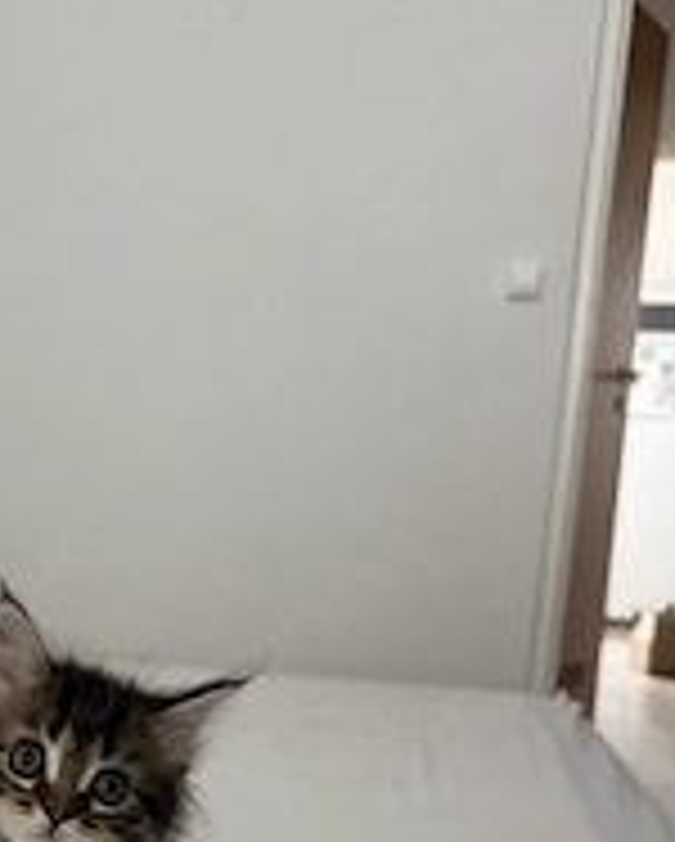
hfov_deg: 29.0
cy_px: 671
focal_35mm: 50
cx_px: 58
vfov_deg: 36.1
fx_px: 1247
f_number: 1.78
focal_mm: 6.76
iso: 160
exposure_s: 1/60
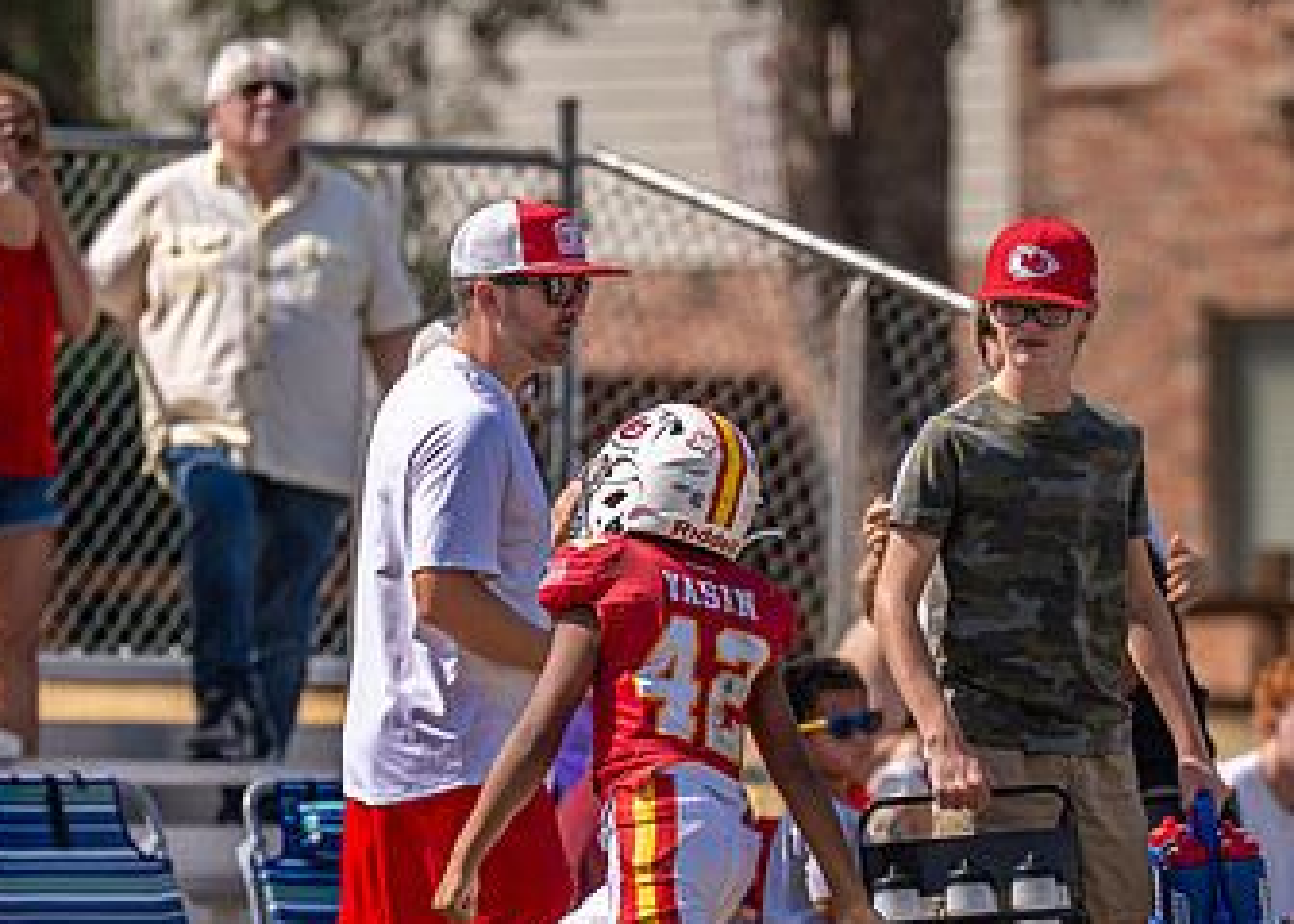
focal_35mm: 696
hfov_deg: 2.9
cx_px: 833
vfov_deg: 2.1
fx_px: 25578
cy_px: 763
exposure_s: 1/3200
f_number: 2.8
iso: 100
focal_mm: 200
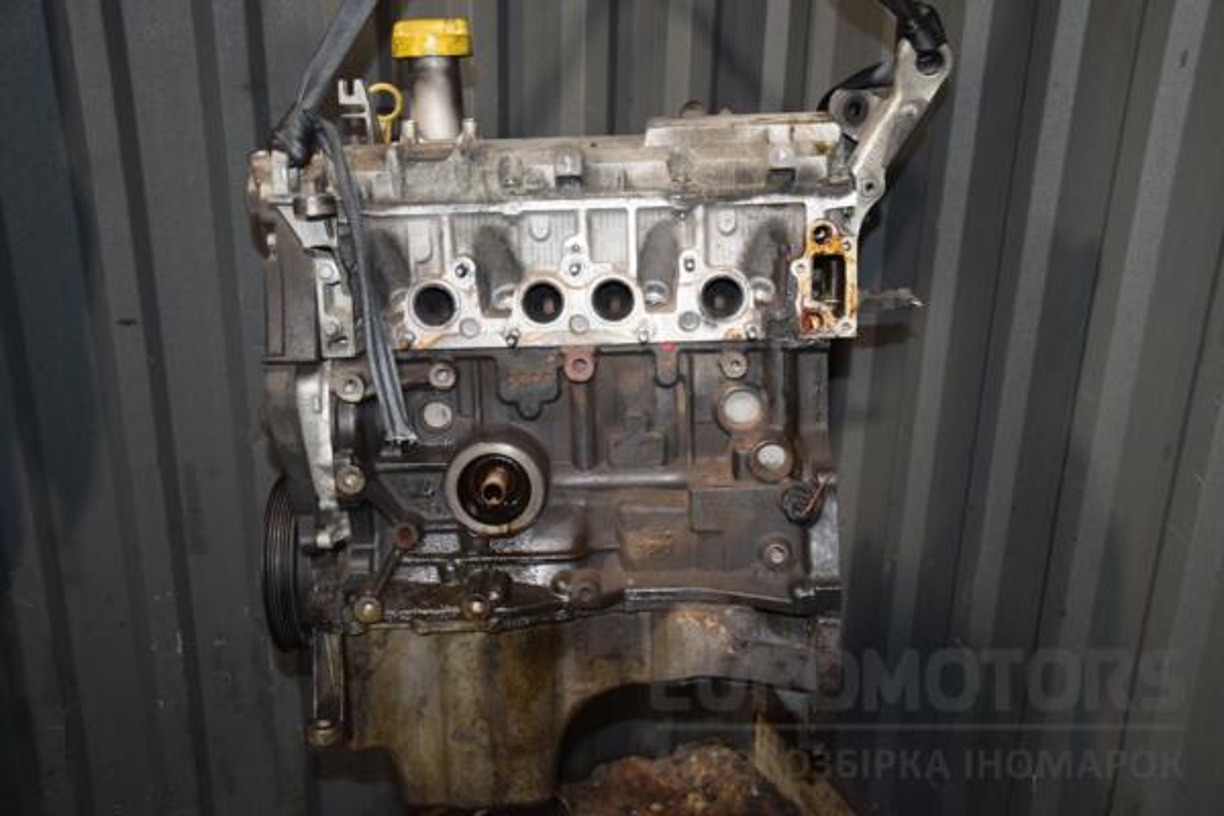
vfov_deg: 31.9
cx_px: 612
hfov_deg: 46.4
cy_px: 408
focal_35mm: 42
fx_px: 1428
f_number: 5
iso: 800
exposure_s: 1/60
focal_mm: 28
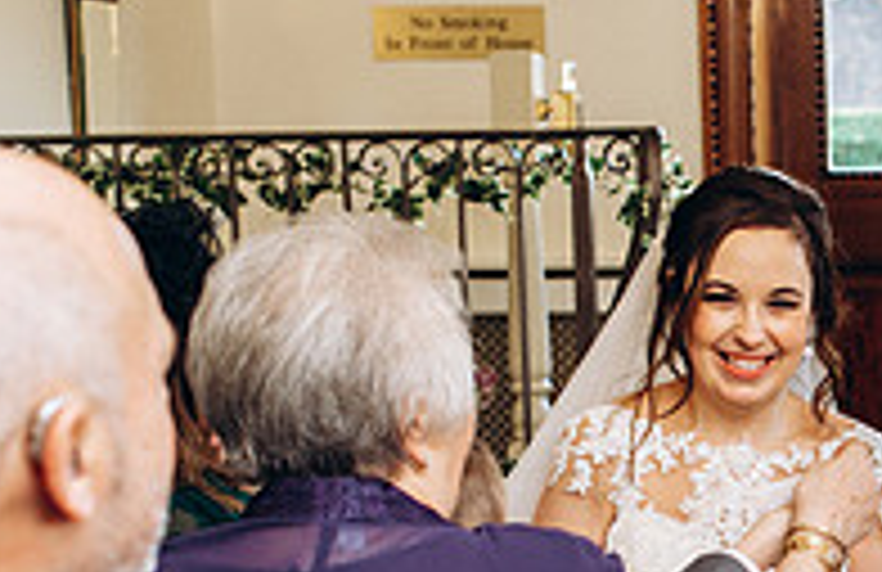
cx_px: 1088
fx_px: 2696
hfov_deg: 17.6
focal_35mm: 111
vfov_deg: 11.9
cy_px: 659
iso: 640
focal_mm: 35
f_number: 4
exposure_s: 1/320
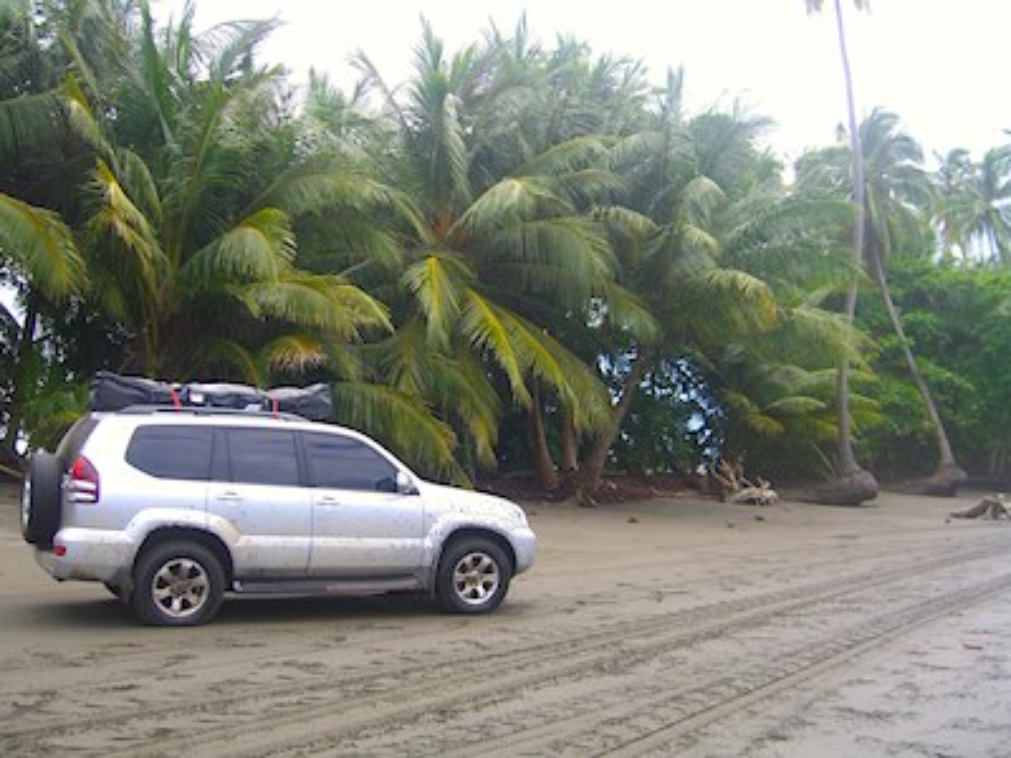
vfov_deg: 37.7
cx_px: 506
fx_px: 1110
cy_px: 379
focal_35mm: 38
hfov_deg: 49.0
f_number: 2.8
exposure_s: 1/500
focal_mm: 7.9
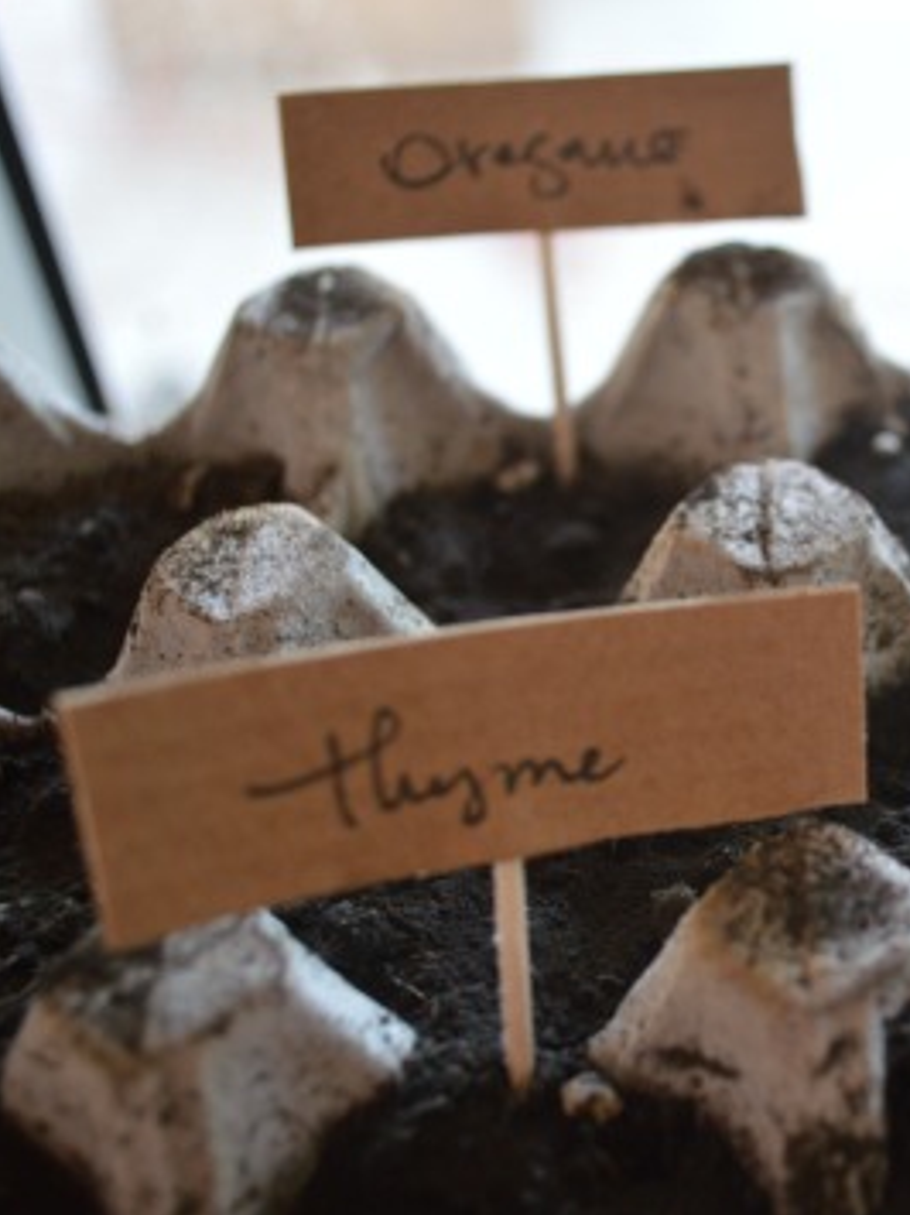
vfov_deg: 33.8
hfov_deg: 24.6
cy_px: 608
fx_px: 1999
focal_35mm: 57
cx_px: 889
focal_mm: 26
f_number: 4.2
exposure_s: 1/15
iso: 640
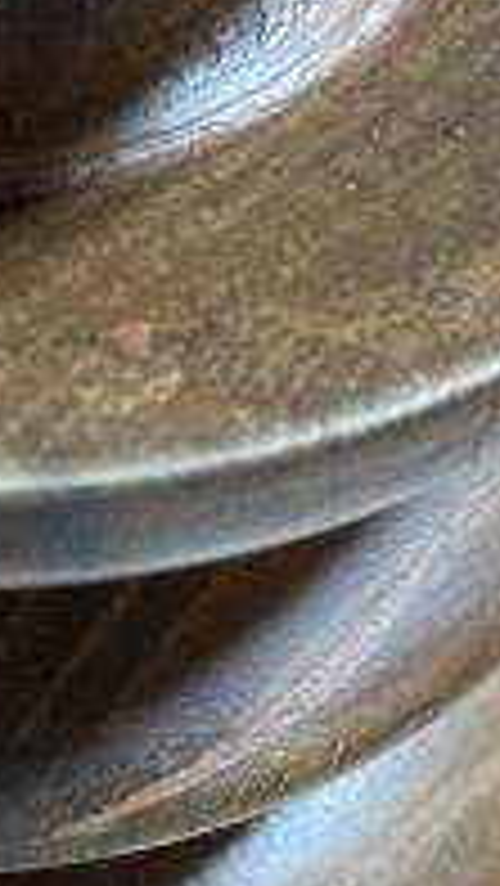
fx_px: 4378
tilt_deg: -53.6
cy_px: 432
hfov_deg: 6.5
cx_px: -115
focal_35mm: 186
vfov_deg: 11.6
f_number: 1.78
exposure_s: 1/100
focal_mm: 6.76
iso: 160
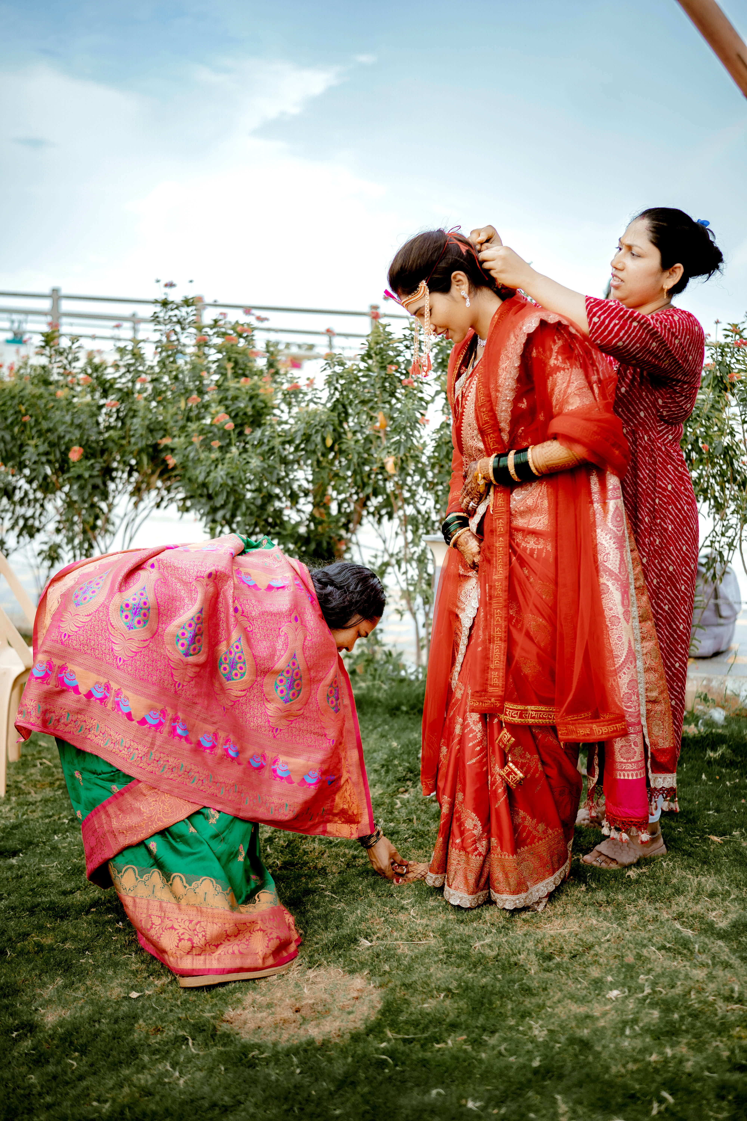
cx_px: 374
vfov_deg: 54.4
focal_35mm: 35
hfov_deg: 37.9
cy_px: 560
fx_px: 1089
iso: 100
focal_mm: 35
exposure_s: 1/1000
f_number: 1.4
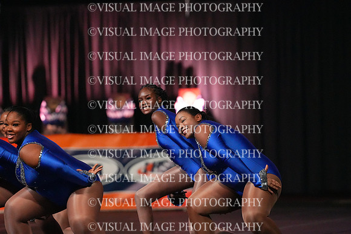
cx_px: 176
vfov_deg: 4.6
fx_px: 2926
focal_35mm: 300
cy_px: 117
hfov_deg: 6.9
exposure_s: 1/1250
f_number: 3.5
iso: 16000
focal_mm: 300
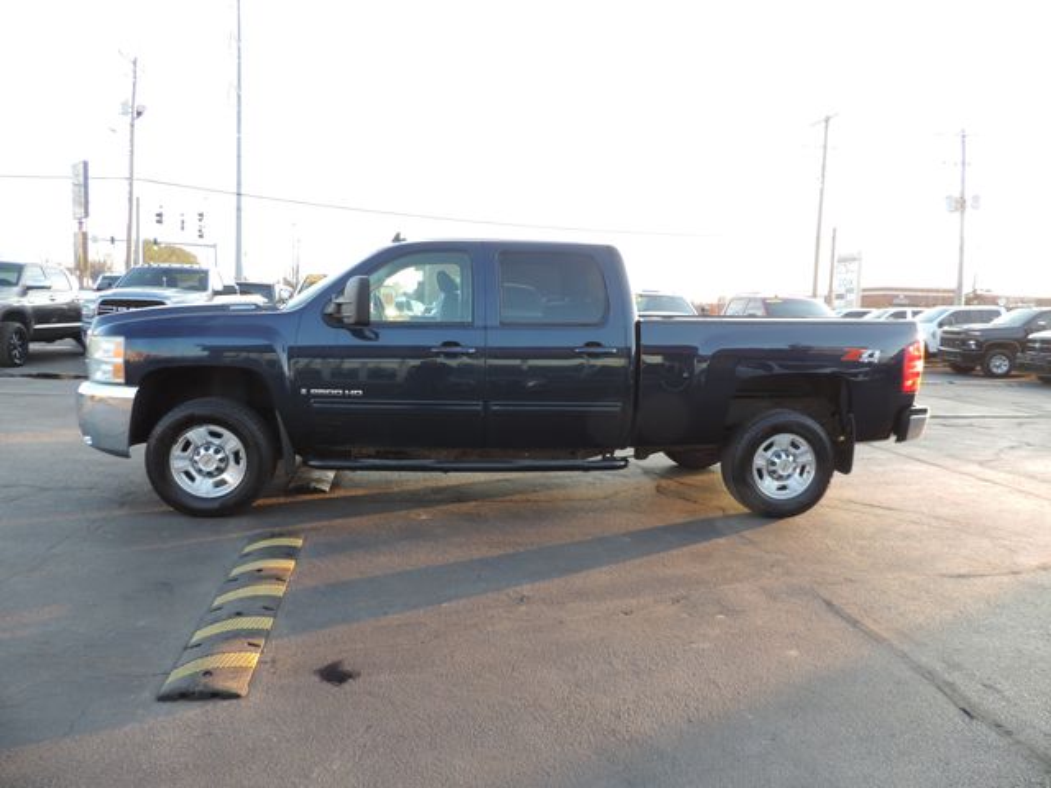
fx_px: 729
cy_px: 394
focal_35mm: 24
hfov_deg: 71.6
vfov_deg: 56.8
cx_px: 526
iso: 80
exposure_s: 1/40
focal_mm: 4.3
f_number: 3
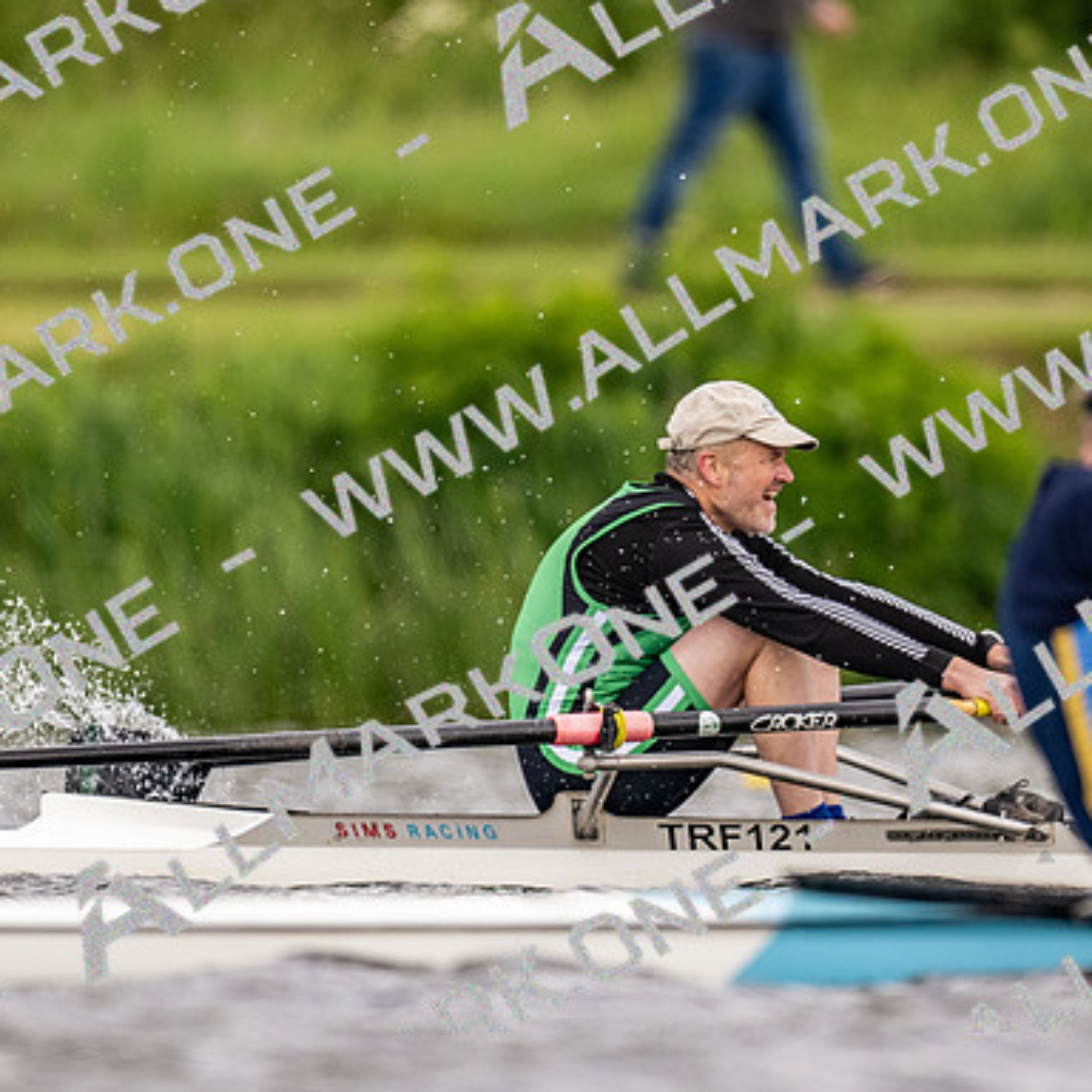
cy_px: 546
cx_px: 651
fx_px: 41222
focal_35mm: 1155
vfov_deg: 1.5
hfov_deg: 1.5
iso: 800
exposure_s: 1/2500
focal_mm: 600
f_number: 4
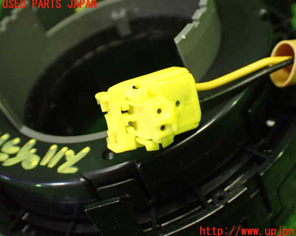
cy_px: 118
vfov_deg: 28.6
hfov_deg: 35.4
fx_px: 464
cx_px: 160
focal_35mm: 53
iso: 800
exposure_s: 1/60
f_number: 3.2
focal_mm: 9.01
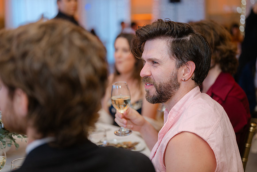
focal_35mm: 50
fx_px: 357
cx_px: 128
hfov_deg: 39.6
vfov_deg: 27.0
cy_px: 86
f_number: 1.8
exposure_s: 1/100
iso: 320
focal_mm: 50
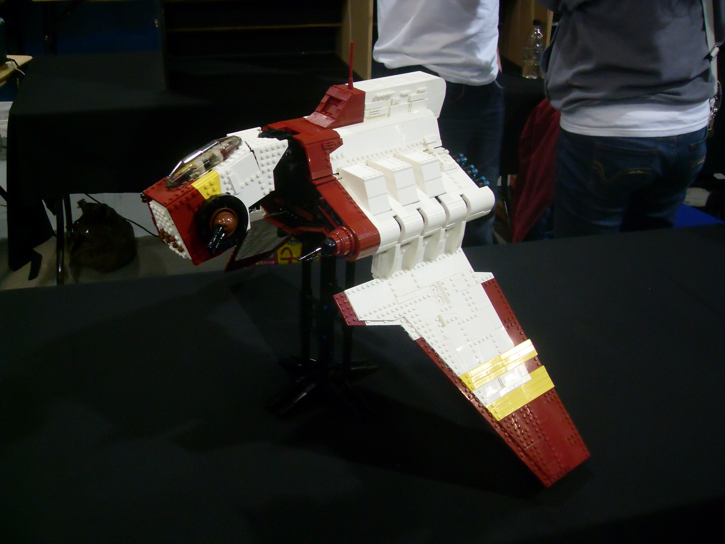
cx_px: 362
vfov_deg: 38.7
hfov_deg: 50.1
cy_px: 272
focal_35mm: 37
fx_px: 775
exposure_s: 1/15
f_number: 2.8
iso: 200
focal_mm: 6.3
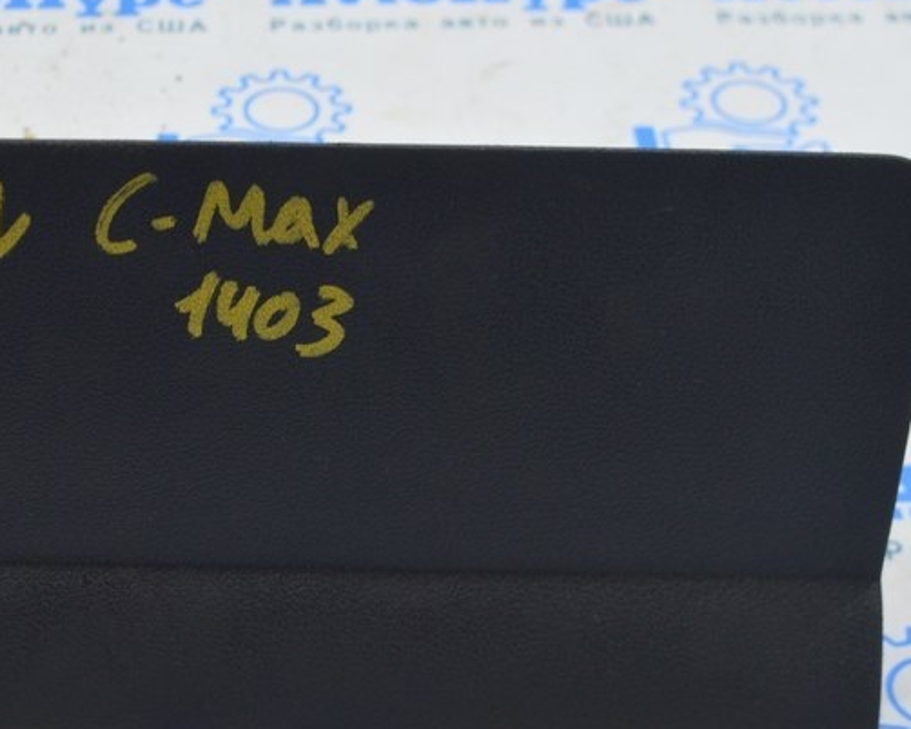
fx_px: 2399
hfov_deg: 21.4
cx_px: 287
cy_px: 420
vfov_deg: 17.3
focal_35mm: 89
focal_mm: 31
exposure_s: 1/20
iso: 400
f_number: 5.6
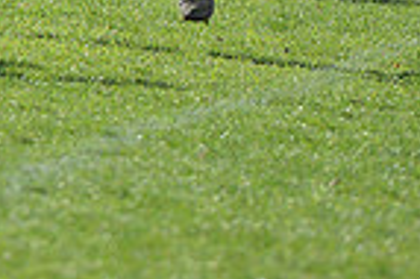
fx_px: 9241
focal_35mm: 793
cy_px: -280
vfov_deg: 1.7
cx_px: -411
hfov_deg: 2.6
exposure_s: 1/1600
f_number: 2.8
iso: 320
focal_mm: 195
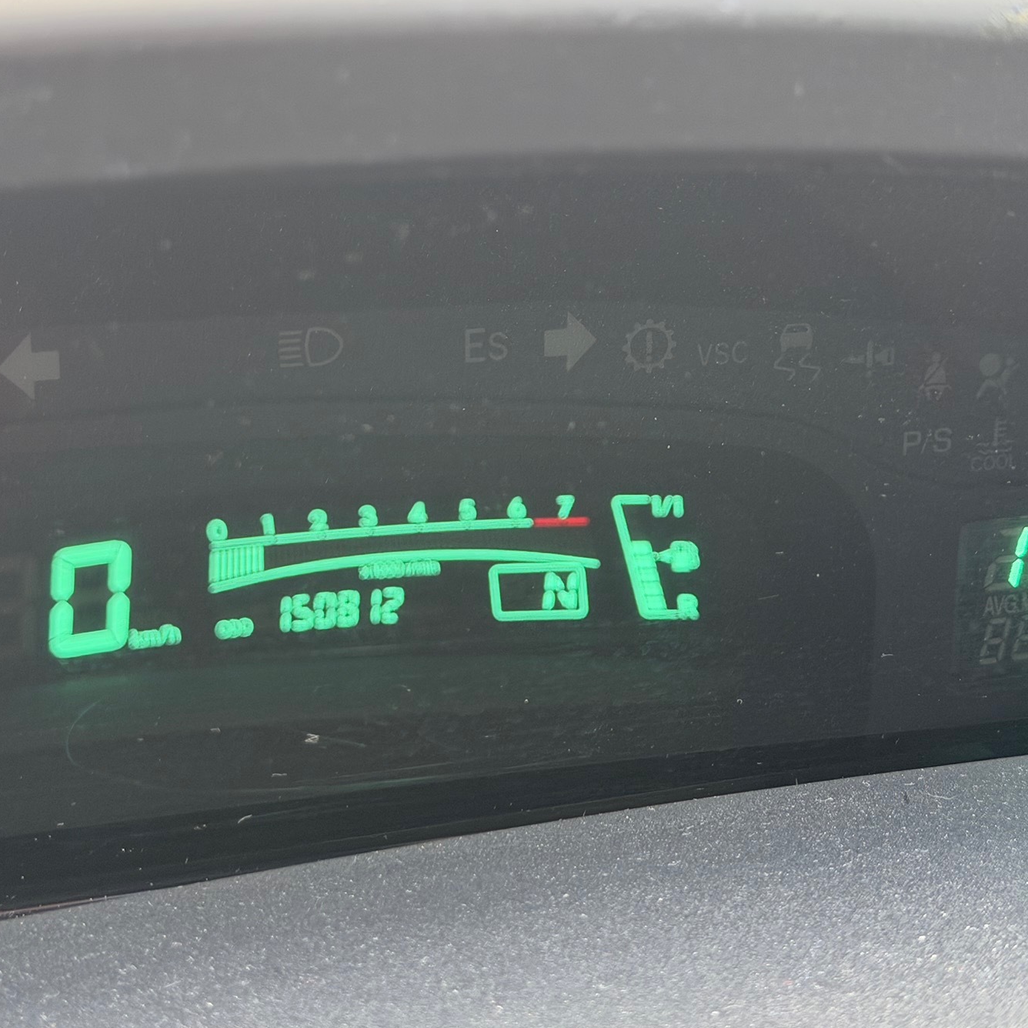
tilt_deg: -15.5
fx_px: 2150
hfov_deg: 26.9
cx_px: 499
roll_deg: -1.1
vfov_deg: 26.9
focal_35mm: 64
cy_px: 474
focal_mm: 6.76
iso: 200
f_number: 1.78
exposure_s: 1/75
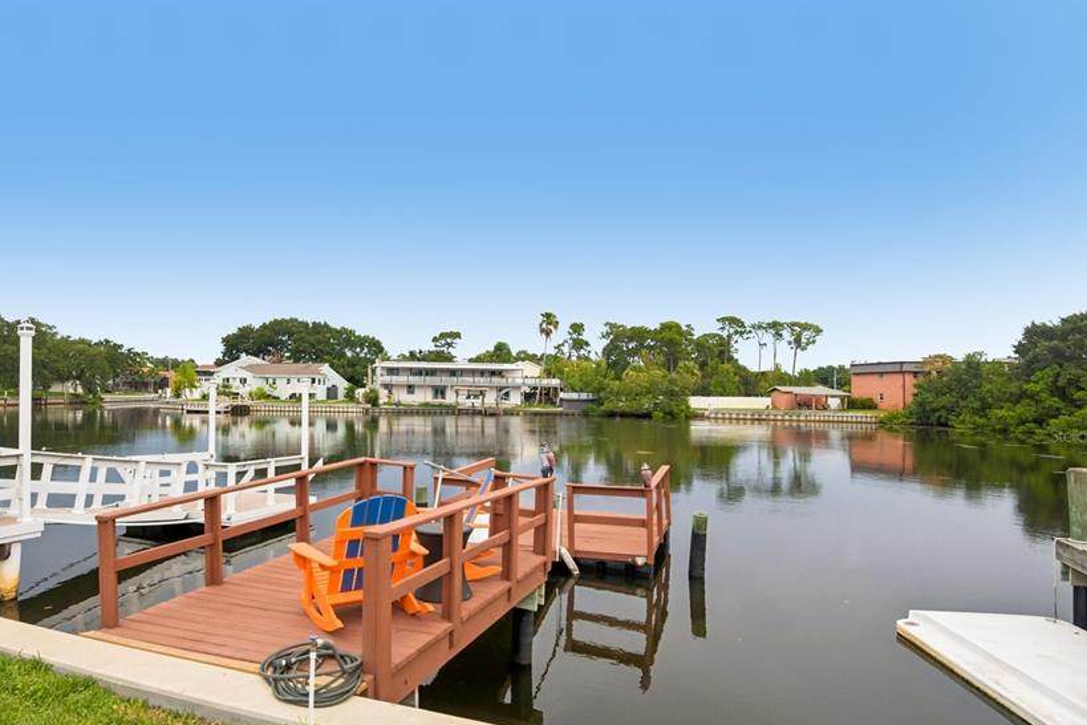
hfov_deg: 83.2
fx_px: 604
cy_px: 436
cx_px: 446
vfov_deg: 61.4
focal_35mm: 20
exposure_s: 1/800
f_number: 8
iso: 400
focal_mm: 16
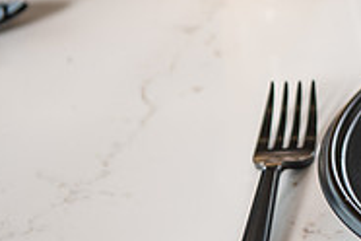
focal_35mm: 193
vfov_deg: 7.1
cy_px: 61
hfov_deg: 10.3
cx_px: 549
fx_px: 1935
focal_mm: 62
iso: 640
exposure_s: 1/200
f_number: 4
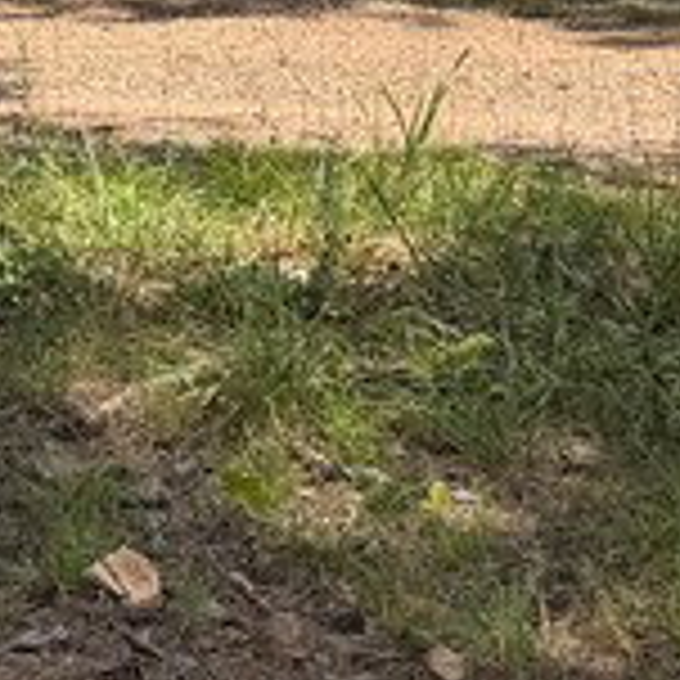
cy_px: -329
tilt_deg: +0.2
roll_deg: -0.7
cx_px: -315
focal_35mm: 144
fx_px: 3200
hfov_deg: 11.6
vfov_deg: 11.6
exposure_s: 1/3021
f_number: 1.78
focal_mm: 6.76
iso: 80
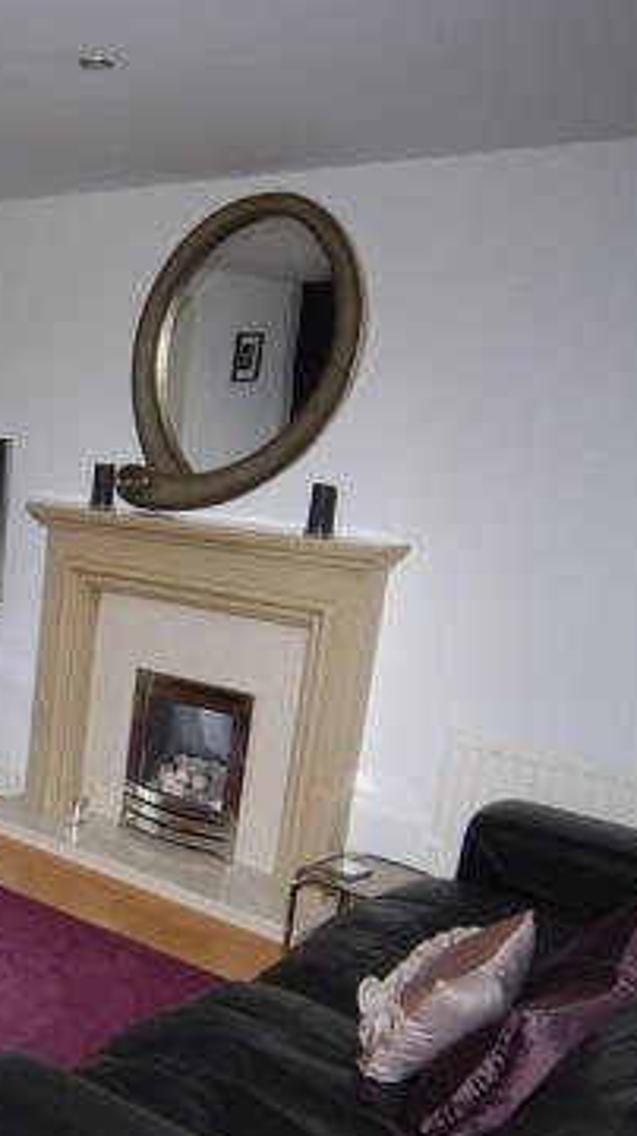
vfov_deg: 50.2
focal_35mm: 40
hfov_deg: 26.7
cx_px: -102
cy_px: 683
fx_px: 1203
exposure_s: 1/60
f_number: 4.8
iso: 320
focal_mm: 14
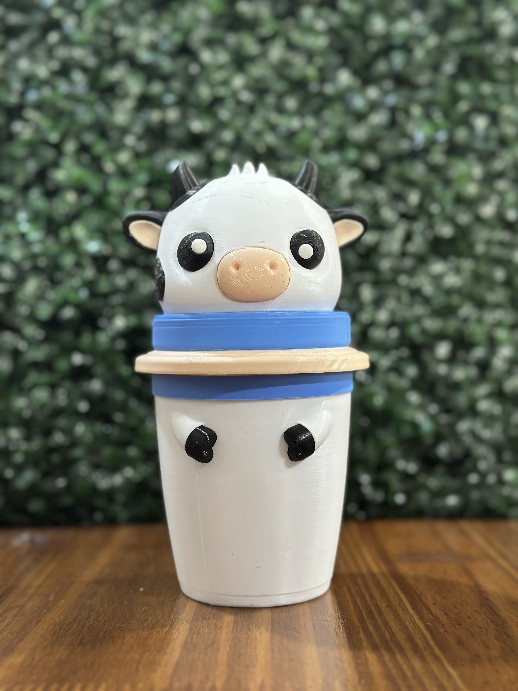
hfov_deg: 30.3
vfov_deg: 39.7
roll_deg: +0.2
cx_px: 259
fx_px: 958
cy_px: 346
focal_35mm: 48
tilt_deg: -0.1
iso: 250
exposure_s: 1/33
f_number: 1.78
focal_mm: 6.86
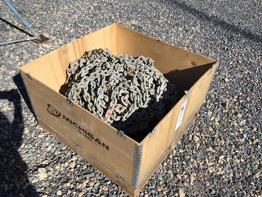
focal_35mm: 29
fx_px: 220
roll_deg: -1.4
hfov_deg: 61.6
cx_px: 131
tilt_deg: -44.2
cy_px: 98
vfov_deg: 48.3
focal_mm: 4.15
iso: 25
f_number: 2.2
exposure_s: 1/2404
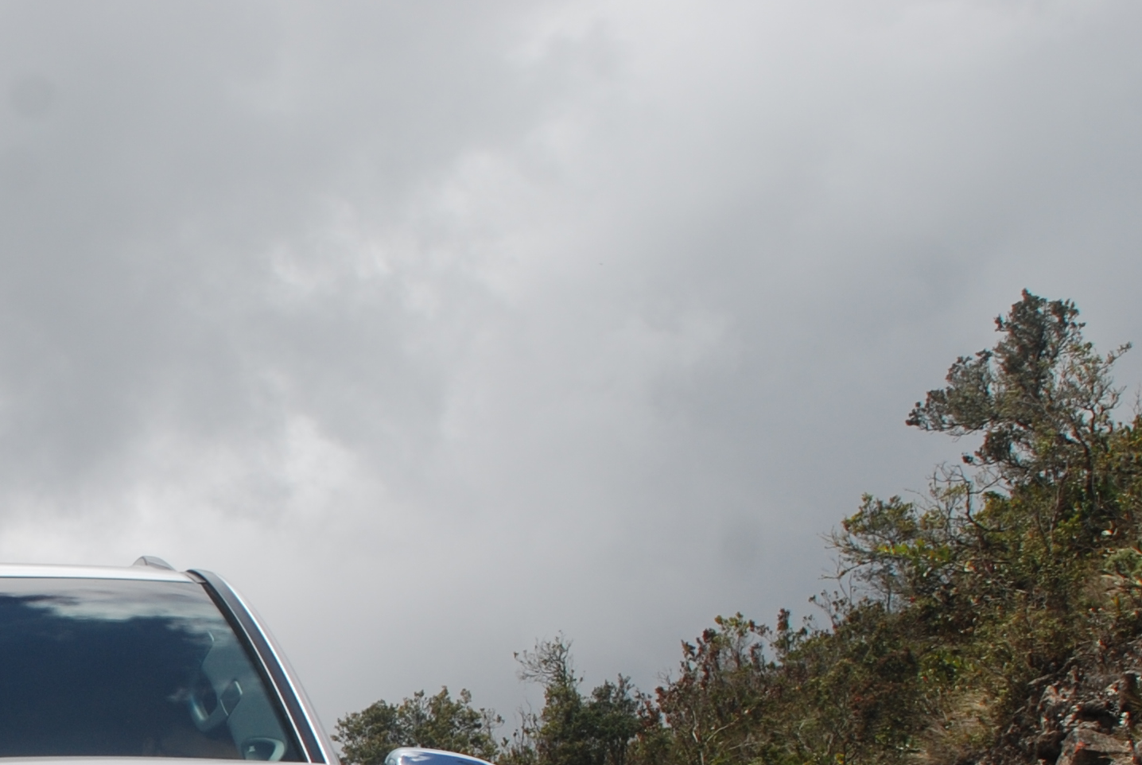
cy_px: 939
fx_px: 3982
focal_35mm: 125
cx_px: -250
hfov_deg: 15.7
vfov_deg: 10.8
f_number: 8
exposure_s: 1/250
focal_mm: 31
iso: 100
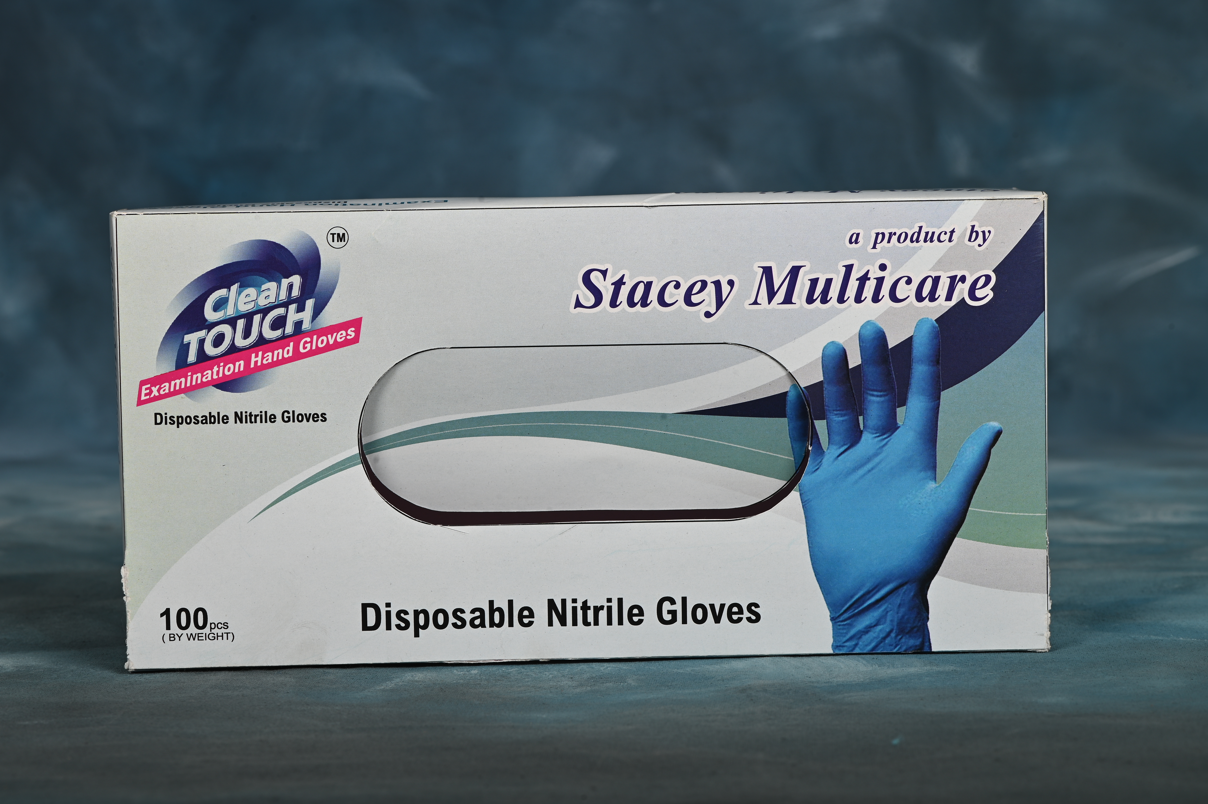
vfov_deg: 13.0
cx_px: 604
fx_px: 3521
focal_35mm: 105
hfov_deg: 19.5
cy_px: 402
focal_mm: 105
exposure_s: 1/200
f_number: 18
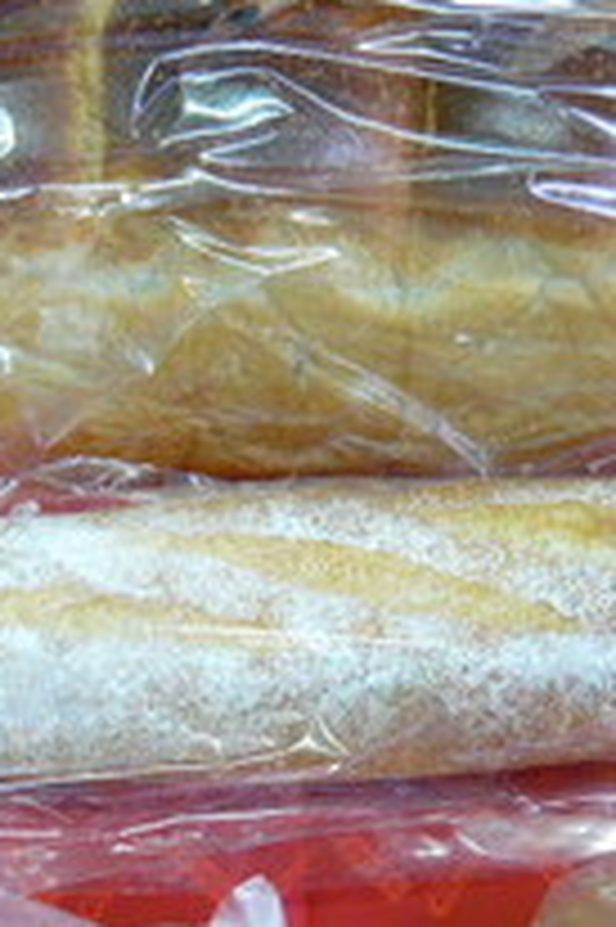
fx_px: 1800
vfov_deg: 28.6
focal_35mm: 70
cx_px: 337
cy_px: 637
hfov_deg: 19.4
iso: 400
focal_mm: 5.5
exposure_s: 1/25
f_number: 2.8
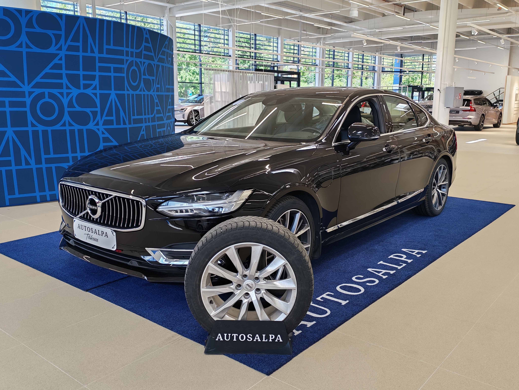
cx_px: 260
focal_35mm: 33
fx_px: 495
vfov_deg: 42.9
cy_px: 195
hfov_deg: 55.4
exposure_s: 1/100
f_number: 1.9
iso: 160
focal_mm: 6.12
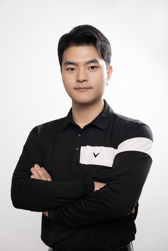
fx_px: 476
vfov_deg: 29.7
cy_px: 126
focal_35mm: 68
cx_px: 84
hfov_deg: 20.0
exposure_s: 1/125
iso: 250
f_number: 2.8
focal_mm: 45.5
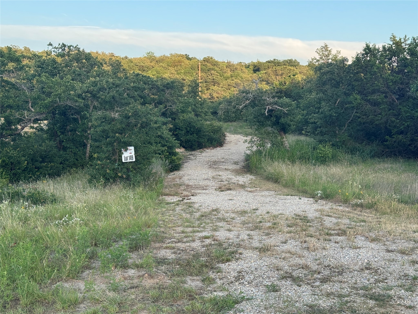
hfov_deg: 39.7
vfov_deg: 30.3
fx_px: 580
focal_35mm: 48
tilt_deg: -6.5
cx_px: 209
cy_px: 157
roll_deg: -3.4
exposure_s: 1/544
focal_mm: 6.76
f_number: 1.78
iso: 64
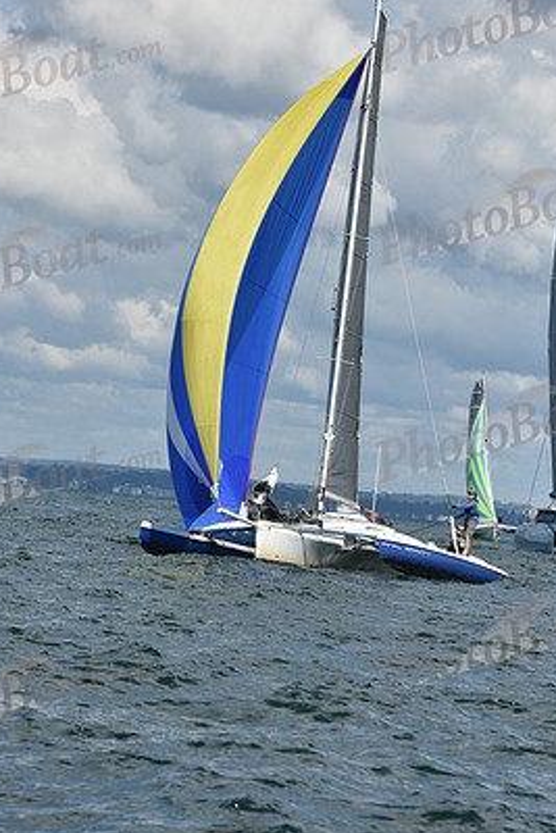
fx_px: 4860
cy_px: 350
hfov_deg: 6.5
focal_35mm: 210
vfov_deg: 9.8
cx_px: 270
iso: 250
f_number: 9
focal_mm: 145
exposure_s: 1/1250
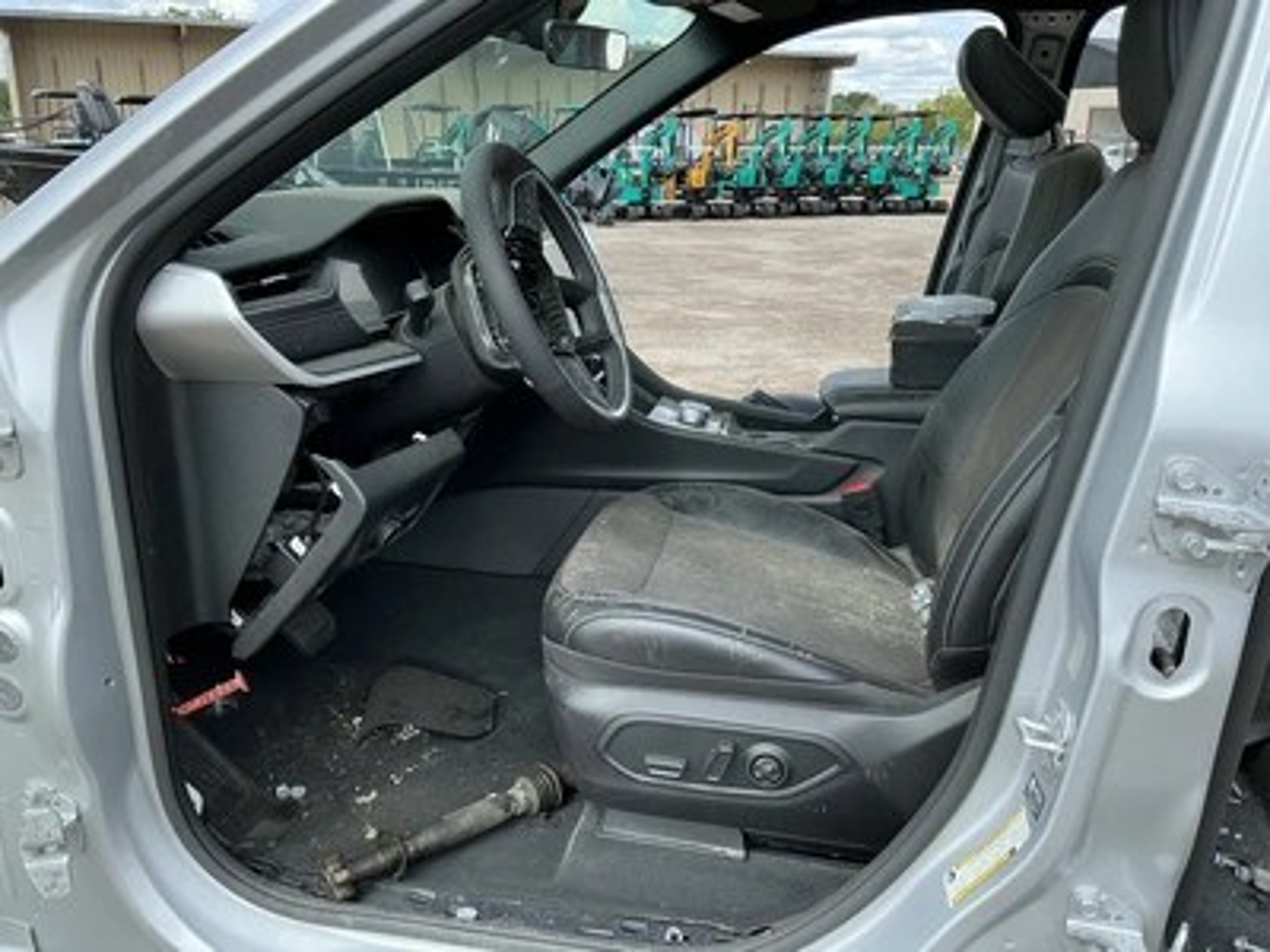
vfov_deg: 49.7
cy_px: 476
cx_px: 635
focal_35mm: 28
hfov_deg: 63.4
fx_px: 1027
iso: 25
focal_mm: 3
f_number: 1.8
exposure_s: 1/391
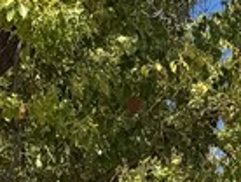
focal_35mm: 178
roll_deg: -2.3
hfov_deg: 11.1
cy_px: 651
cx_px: 134
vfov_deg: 7.0
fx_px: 1241
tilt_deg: -3.5
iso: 80
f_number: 1.78
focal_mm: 6.76
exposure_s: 1/3584
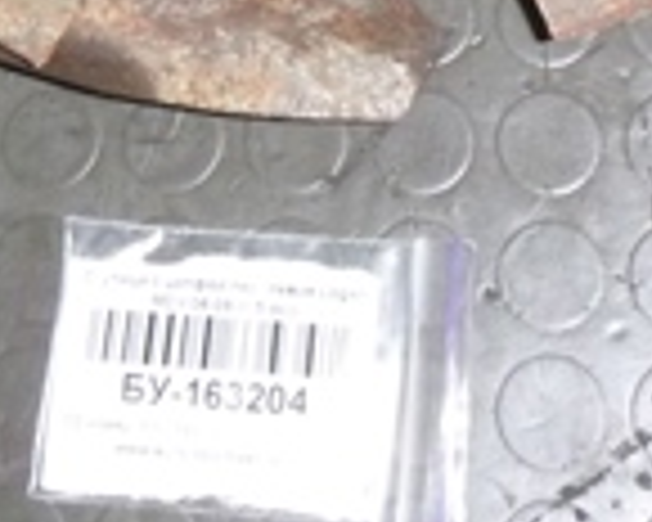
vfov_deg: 12.9
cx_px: 373
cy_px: -414
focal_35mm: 108
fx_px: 2084
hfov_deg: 17.8
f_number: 3.9
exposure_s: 1/60
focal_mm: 4.5
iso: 400
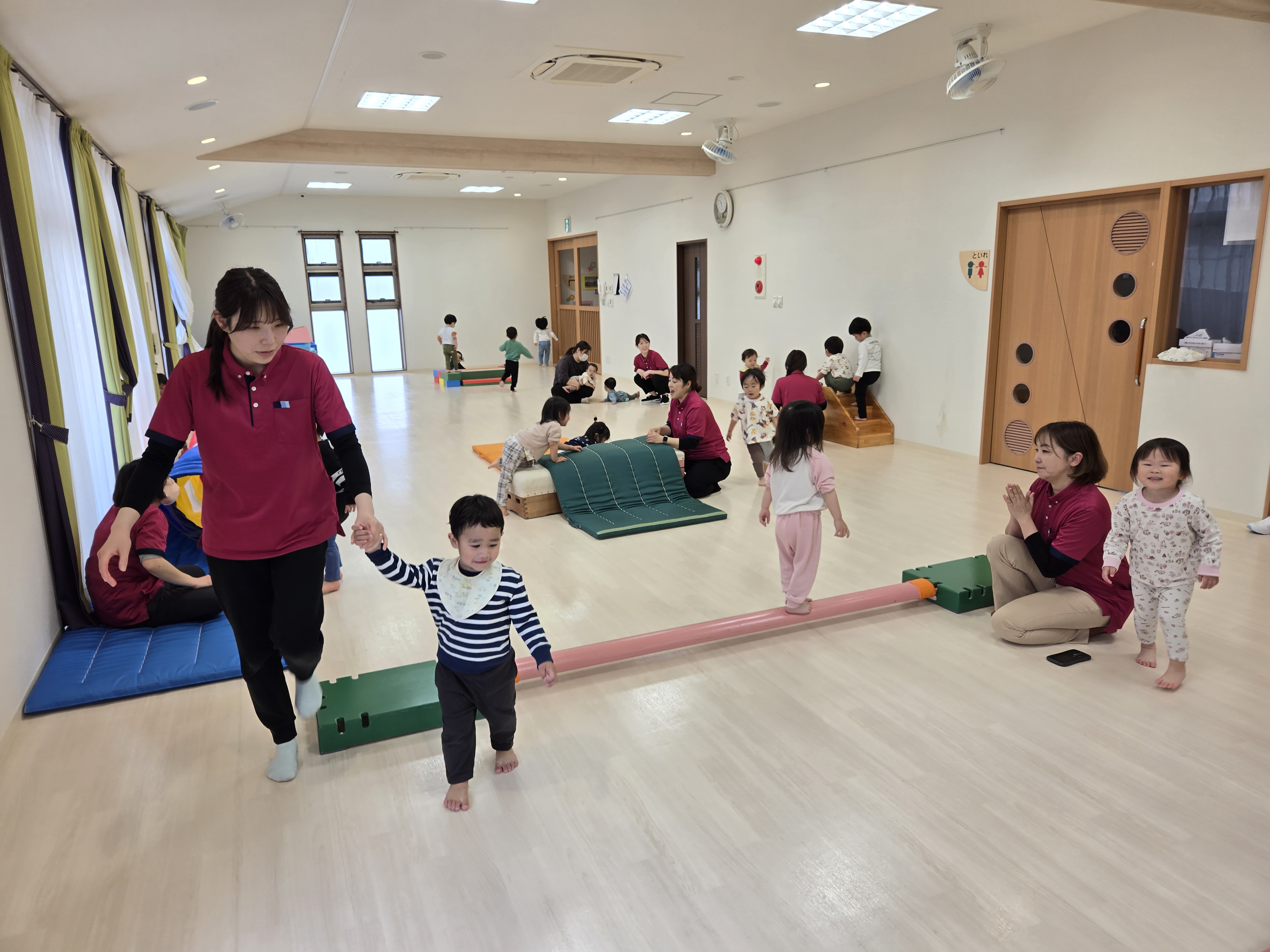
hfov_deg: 73.9
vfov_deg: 58.9
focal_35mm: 23
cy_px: 476
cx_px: 635
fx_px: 844
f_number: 1.8
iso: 25
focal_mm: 5.4
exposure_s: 1/100
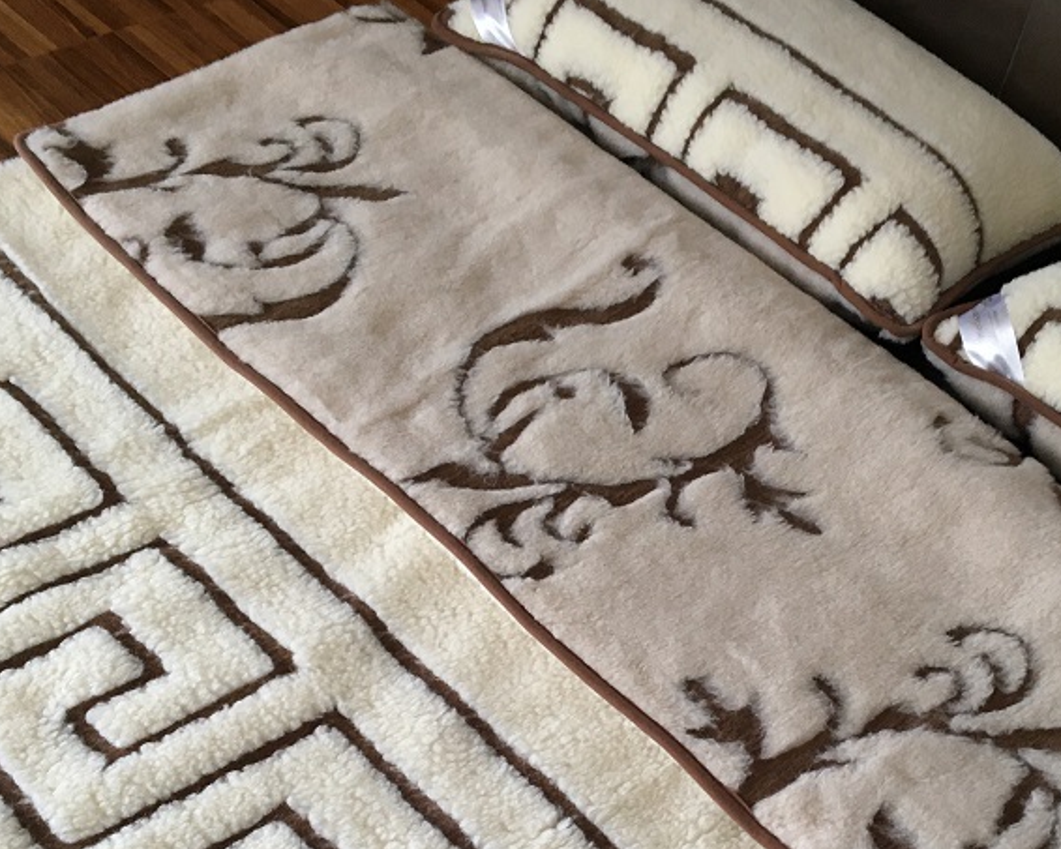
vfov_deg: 29.7
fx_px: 1570
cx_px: 598
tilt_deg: -50.3
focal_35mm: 50
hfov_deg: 37.3
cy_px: 658
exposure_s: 1/33
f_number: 2.2
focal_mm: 4.15
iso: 125
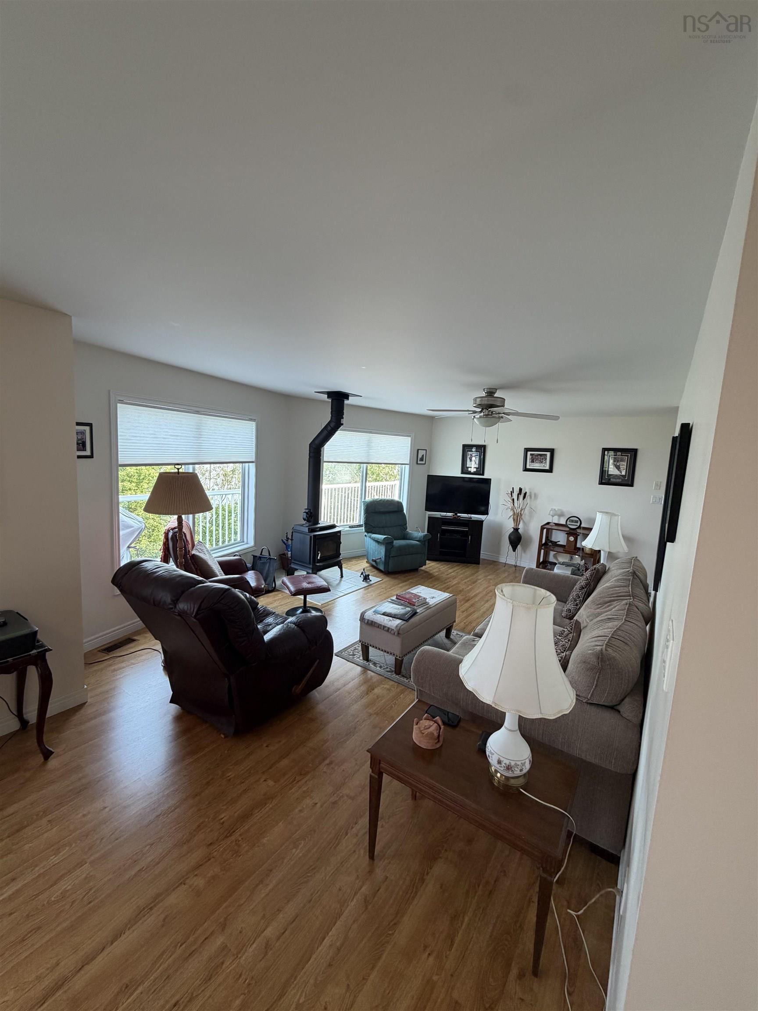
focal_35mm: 14
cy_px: 506
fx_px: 409
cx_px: 379
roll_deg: -3.9
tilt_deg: -6.8
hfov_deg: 85.7
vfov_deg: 102.1
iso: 160
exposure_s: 1/120
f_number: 2.2
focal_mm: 2.22
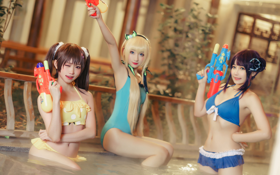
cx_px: 141
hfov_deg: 23.8
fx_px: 664
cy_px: 91
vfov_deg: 15.0
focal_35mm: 87
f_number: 1.4
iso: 250
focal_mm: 85
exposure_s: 1/50
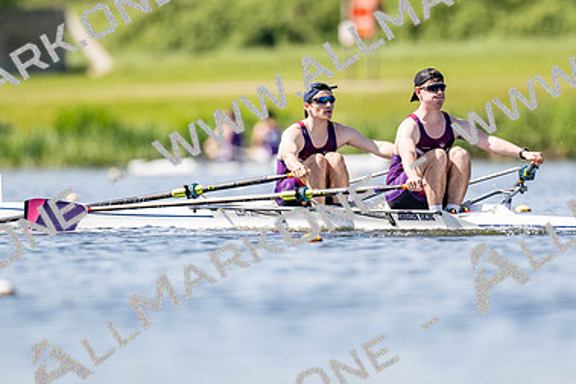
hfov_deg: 2.2
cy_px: 171
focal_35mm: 917
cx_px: 340
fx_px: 14677
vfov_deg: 1.5
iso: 320
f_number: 4
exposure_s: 1/2500
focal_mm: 600
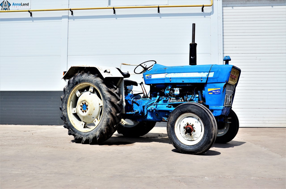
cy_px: 94
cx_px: 143
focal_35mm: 32
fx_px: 250
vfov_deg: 41.5
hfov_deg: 59.6
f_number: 7.1
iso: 125
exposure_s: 1/1000
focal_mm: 21
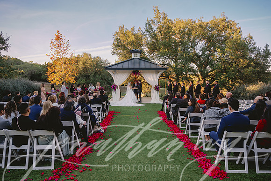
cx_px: 136
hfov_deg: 73.8
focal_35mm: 24
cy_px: 90
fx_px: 181
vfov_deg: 53.1
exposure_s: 1/500
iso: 320
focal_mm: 24
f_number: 4.5
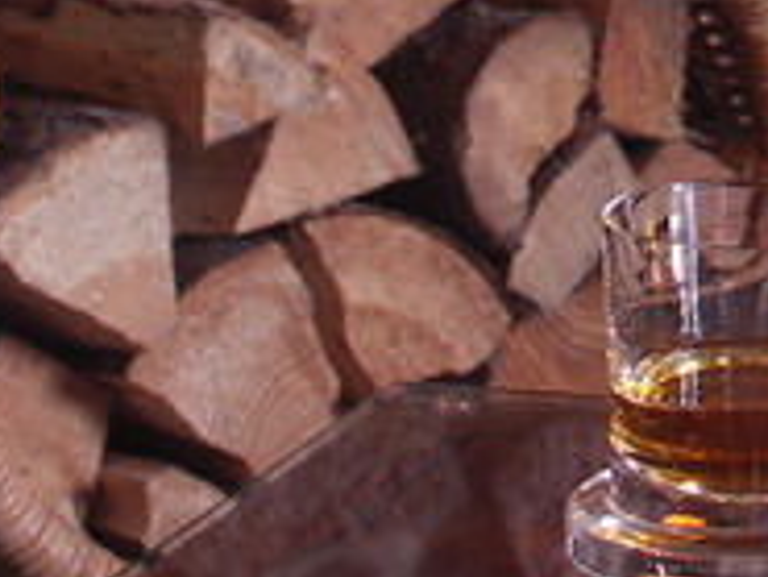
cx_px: 1304
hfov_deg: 7.1
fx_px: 6039
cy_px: -531
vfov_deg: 5.4
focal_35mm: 272
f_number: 3.2
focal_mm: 16.3
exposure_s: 1/15
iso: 100
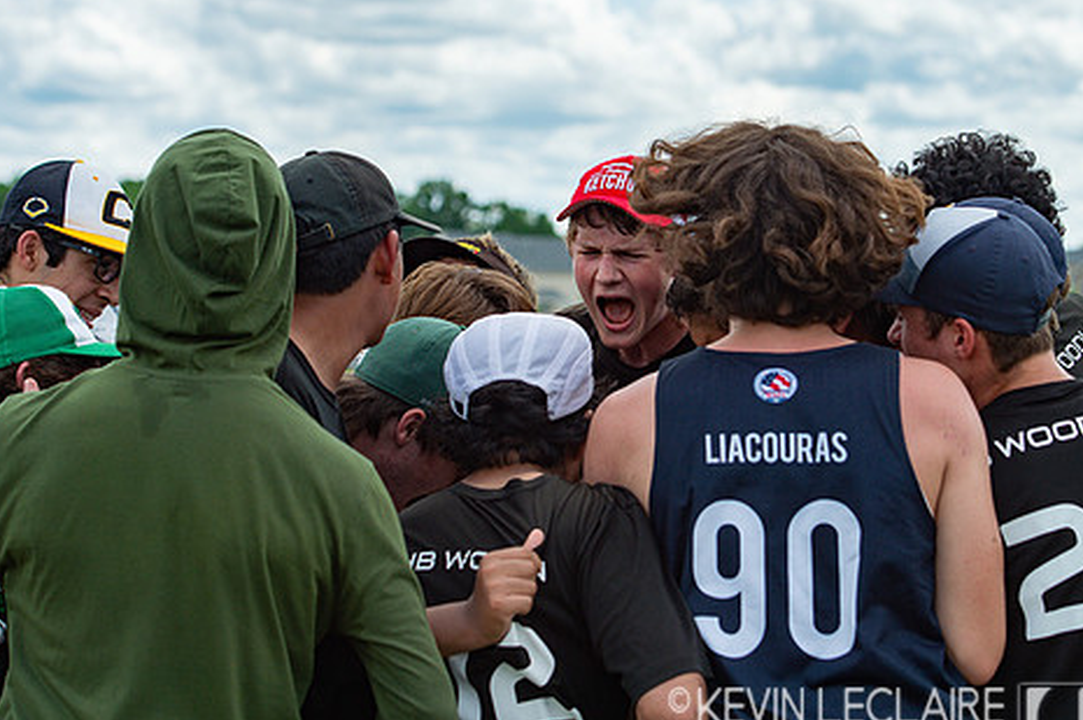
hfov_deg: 17.6
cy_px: 266
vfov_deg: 11.8
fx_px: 3486
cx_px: 633
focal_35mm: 116
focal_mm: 78
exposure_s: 1/3200
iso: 320
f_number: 4
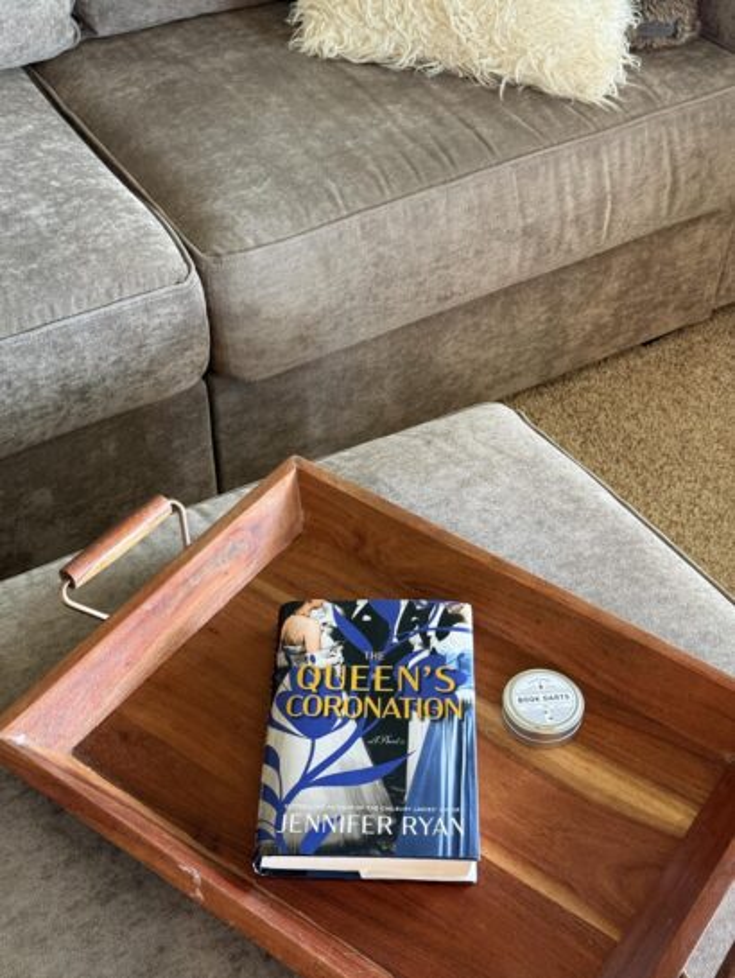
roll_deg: -2.8
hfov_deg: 30.3
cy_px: 489
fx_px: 1356
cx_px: 368
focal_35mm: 48
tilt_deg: -41.5
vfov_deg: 39.6
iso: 200
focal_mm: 6.76
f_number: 1.78
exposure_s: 1/40
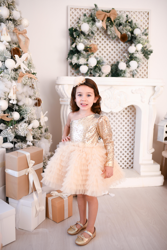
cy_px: 125
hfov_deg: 37.9
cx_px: 84
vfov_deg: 54.4
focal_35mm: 35
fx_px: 244
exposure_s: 1/250
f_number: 1.8
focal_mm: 35
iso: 160
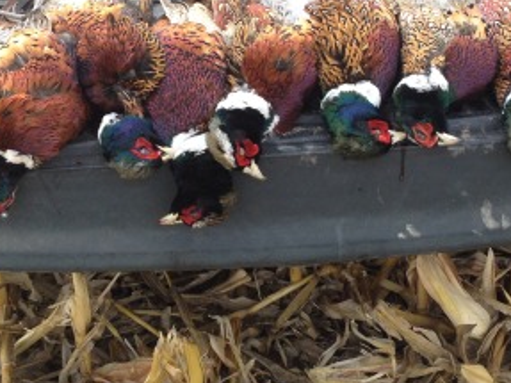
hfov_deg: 25.0
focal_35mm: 78
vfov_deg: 18.9
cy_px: 169
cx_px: 315
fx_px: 1151
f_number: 2.4
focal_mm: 4.28
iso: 50
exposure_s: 1/258
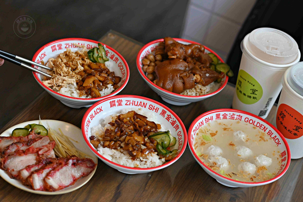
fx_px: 631
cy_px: 101
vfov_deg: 18.2
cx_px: 152
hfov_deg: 27.0
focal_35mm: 75
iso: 125
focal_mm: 50
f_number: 3.2
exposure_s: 1/200
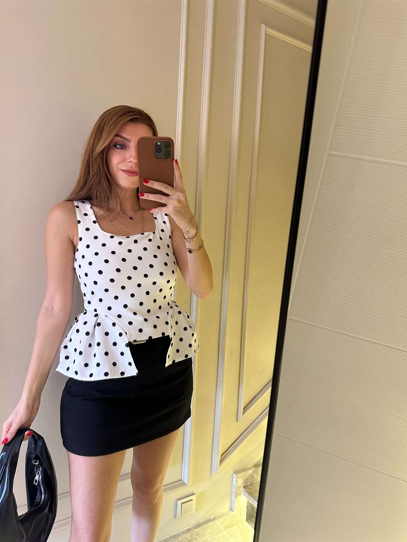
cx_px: 204
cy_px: 271
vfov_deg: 71.6
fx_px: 376
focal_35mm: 24
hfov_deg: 56.8
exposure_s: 1/60
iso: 250
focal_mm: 6.86
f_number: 1.78
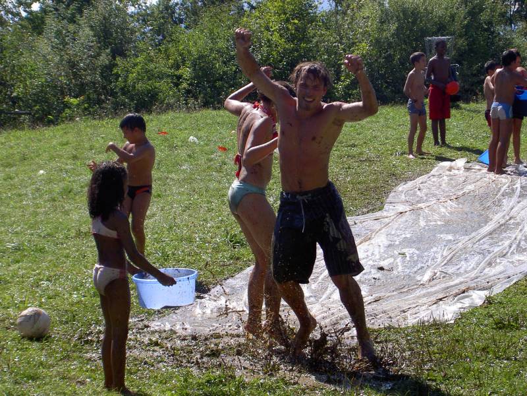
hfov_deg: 17.0
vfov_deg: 12.8
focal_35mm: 116
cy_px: 198
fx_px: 1766
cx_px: 264
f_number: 4.9
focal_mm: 24
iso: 100
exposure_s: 1/400
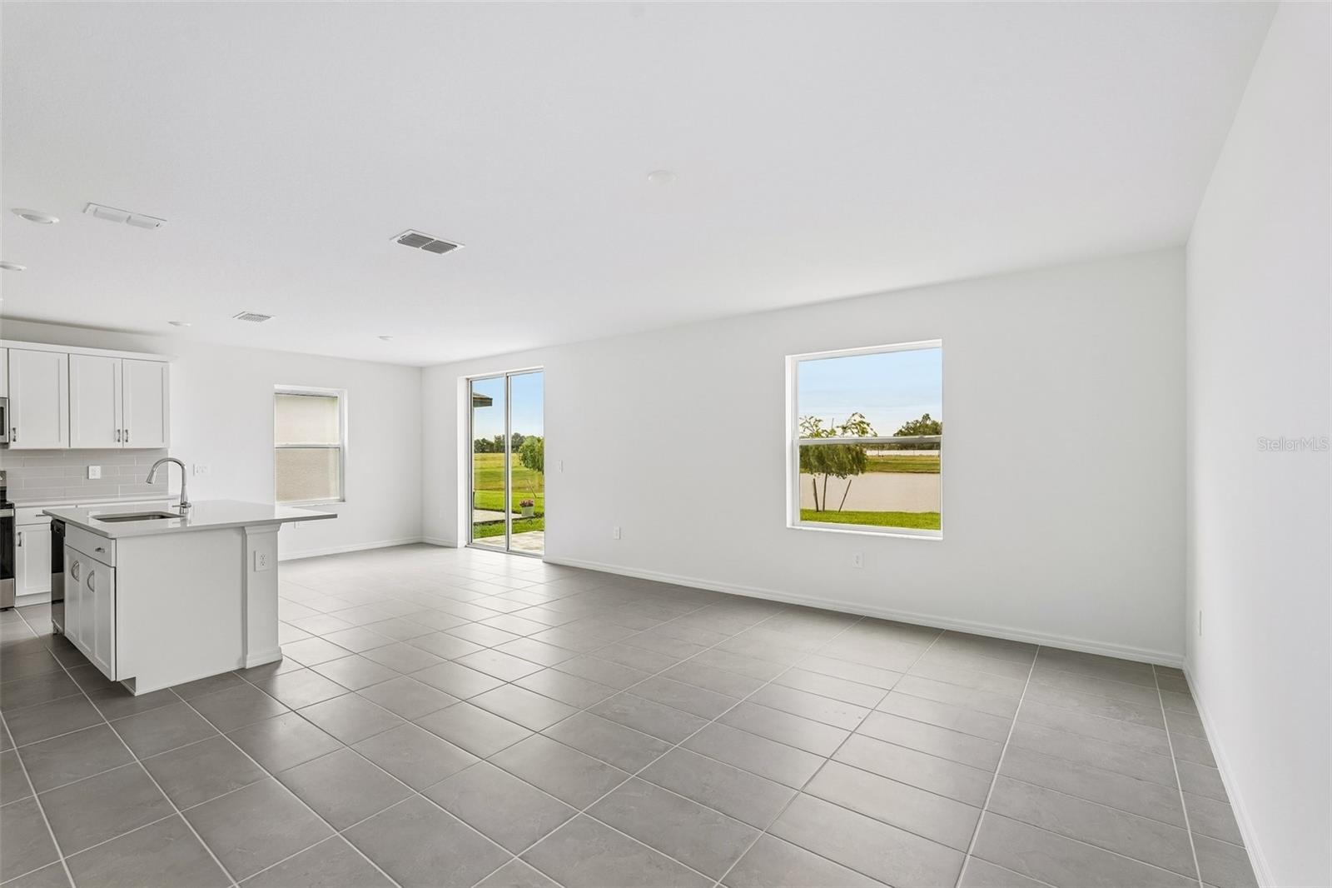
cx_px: 666
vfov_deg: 73.7
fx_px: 592
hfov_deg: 96.7
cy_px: 444
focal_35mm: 16
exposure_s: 1/125
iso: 400
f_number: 8
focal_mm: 16
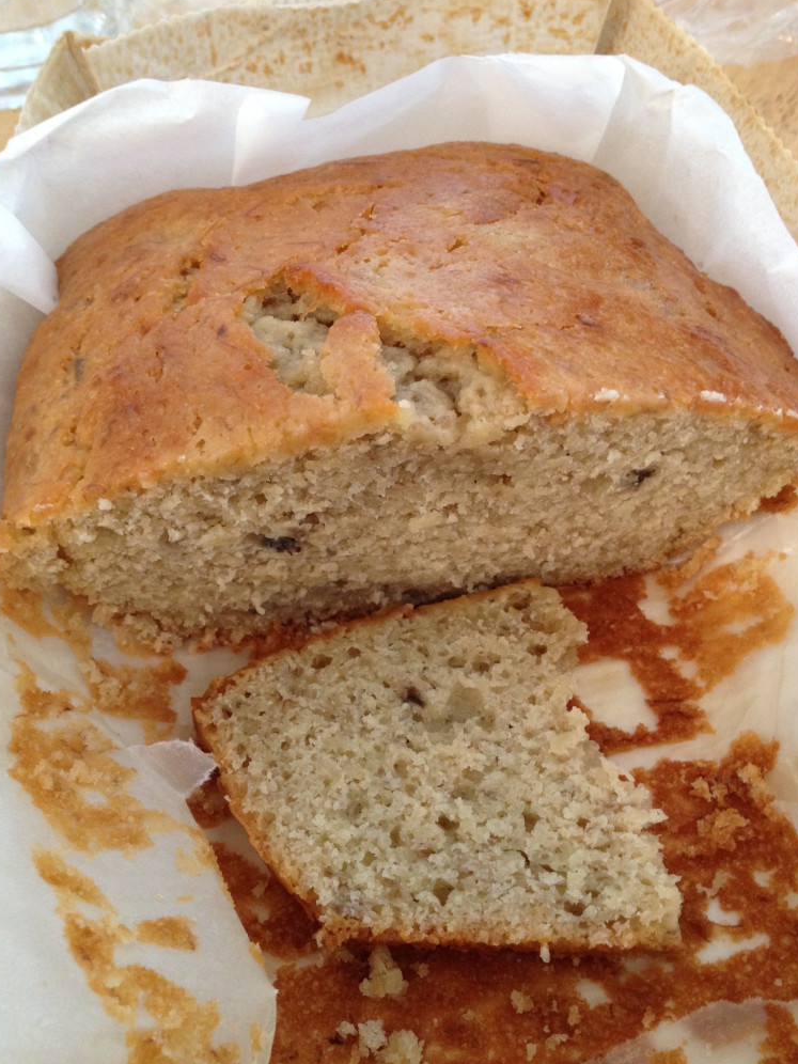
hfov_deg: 39.7
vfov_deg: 51.3
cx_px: 402
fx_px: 1107
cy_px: 518
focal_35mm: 36
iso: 160
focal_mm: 4.28
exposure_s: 1/20
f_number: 2.4
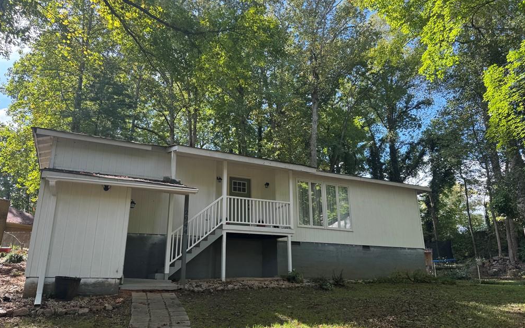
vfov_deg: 47.6
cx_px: 263
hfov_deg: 70.4
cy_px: 174
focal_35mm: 26
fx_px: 372
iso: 80
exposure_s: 1/397
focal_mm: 6.76
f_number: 1.78
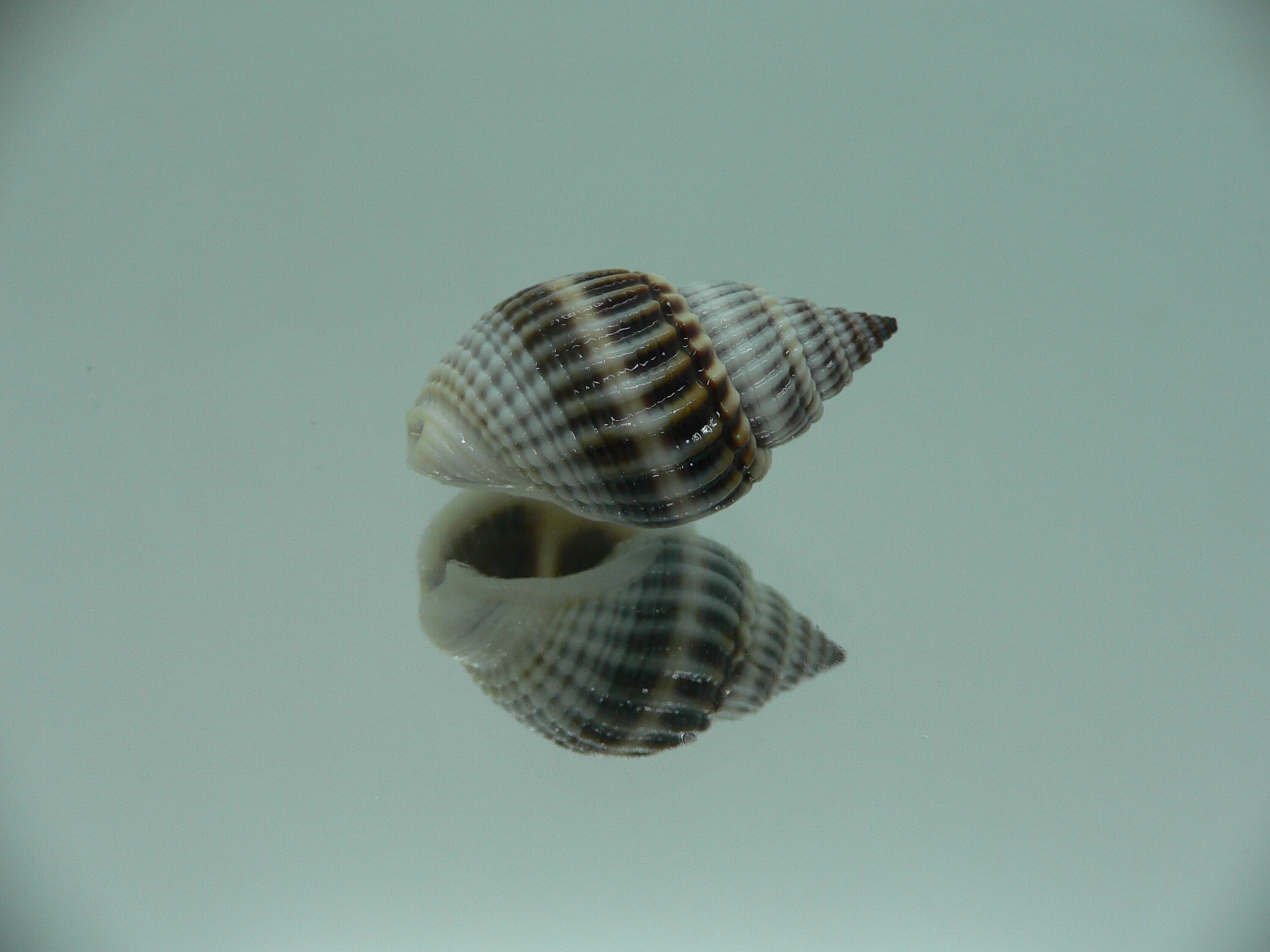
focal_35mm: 35
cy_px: 476
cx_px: 635
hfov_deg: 52.6
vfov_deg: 40.7
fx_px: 1284
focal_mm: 4.6
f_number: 2.8
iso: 80
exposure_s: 1/60
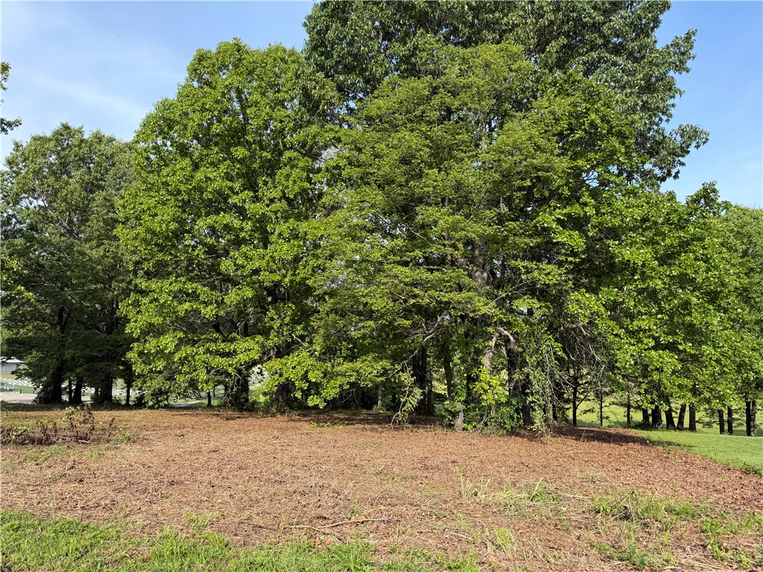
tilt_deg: +5.6
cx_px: 382
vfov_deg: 56.8
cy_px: 286
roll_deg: -0.1
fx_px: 529
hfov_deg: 71.6
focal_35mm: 24
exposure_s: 1/1770
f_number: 1.78
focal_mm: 6.76
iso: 100
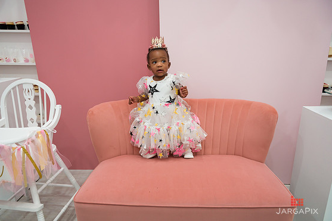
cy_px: 112
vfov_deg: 51.3
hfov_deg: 71.5
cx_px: 160
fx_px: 230
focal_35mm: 25
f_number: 3.2
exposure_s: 1/200
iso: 800
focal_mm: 24
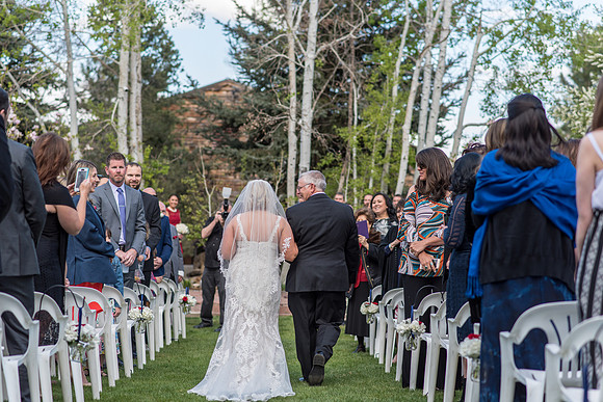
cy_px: 201
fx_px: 1424
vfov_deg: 16.1
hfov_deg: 23.9
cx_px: 302
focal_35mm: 85
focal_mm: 85
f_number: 2.8
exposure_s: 1/800
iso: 100
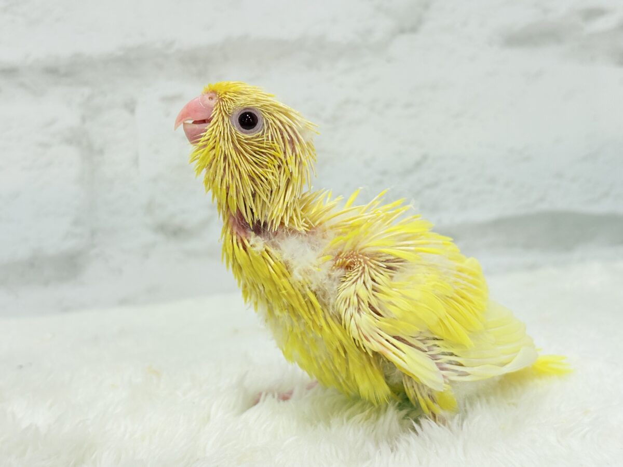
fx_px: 936
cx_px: 312
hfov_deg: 36.8
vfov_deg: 28.0
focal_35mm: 52
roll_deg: +3.6
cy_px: 234
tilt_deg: -9.6
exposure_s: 1/100
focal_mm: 5.96
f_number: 1.6
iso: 64
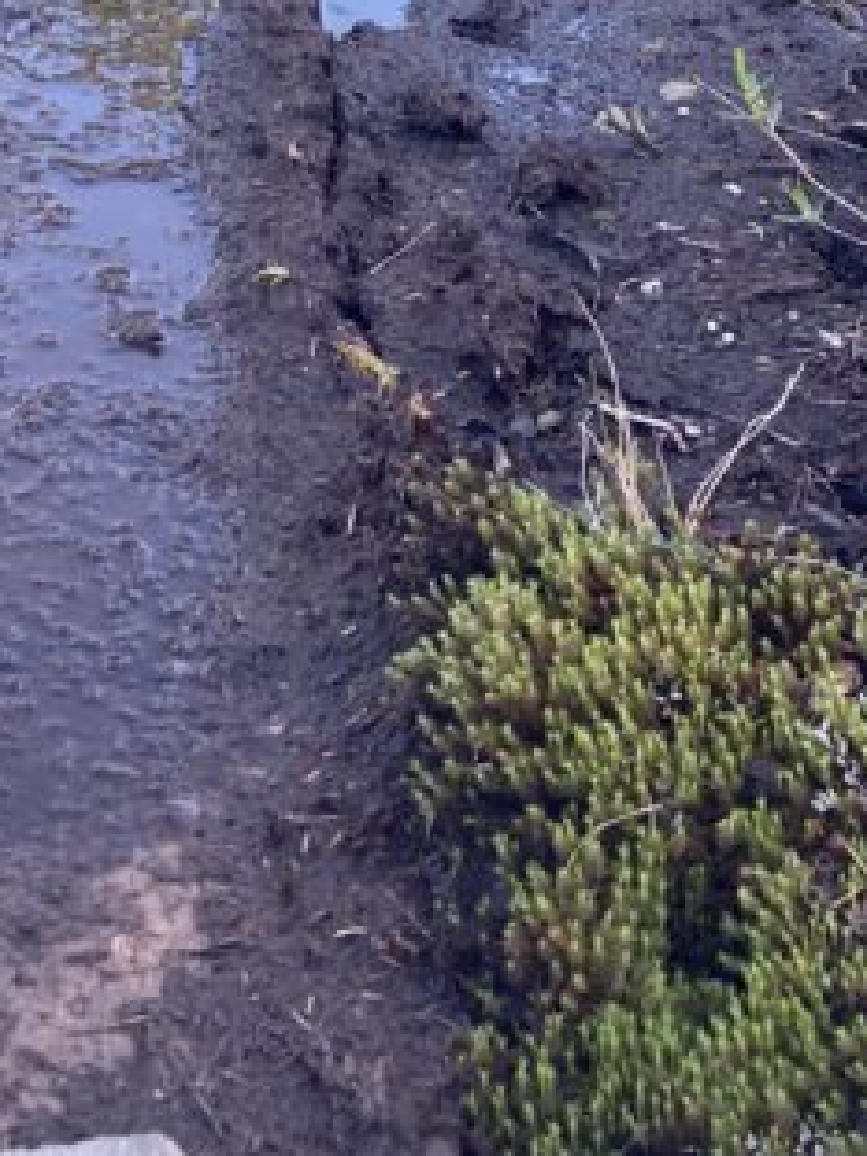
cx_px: 41
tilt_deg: -12.4
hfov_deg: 15.8
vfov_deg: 19.1
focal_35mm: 92
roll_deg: -0.5
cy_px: -485
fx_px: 3072
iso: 32
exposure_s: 1/121
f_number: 1.8
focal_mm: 3.99
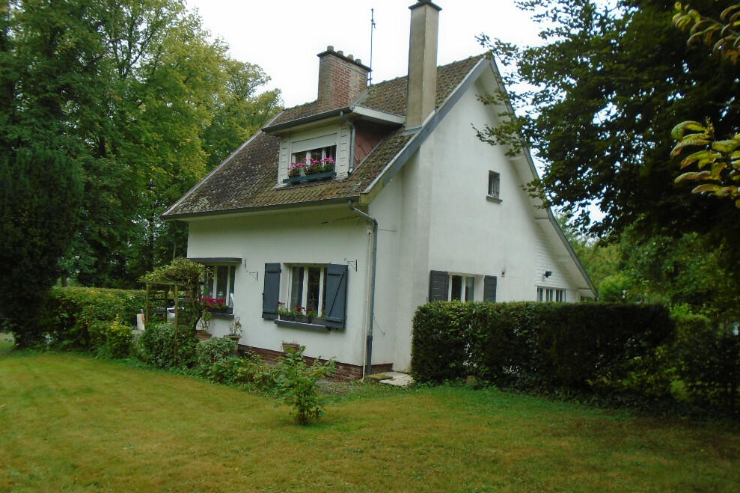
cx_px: 366
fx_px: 575
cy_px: 265
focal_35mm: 28
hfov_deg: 65.5
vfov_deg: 46.4
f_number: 3.2
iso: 100
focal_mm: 4.6
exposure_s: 1/320
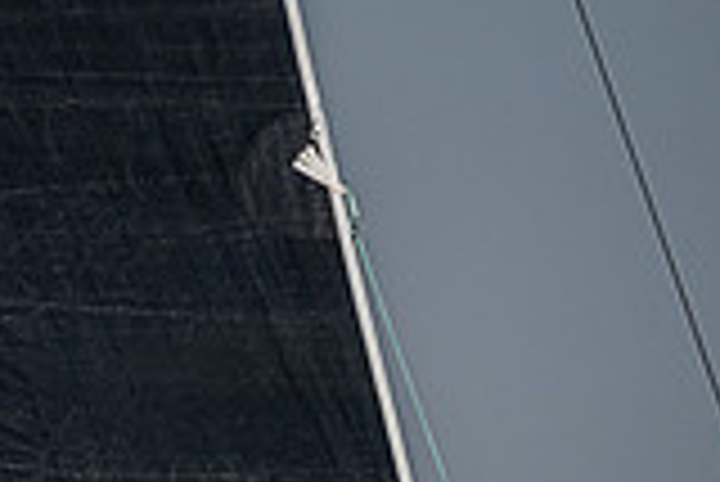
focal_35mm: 1112
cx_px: -154
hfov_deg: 1.9
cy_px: 860
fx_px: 22260
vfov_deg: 1.2
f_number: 5.3
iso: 400
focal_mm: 290
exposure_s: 1/6400
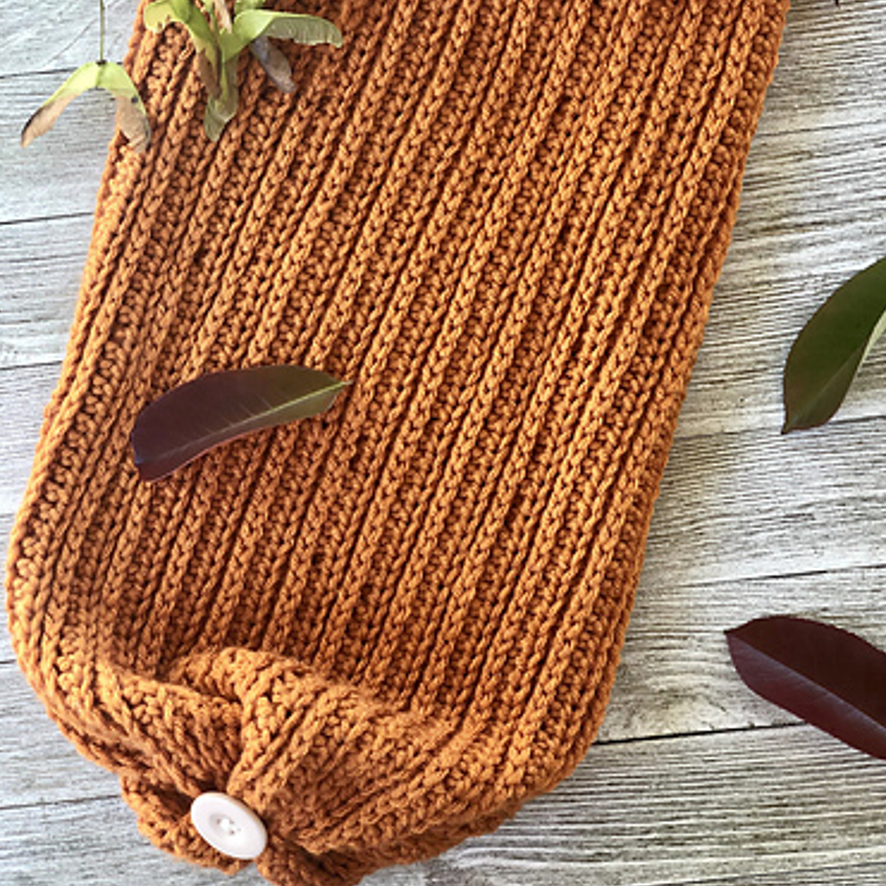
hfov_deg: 27.7
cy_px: 303
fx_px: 1795
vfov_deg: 27.6
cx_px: 443
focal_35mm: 62
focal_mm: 6
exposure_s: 1/60
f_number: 2.4
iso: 40
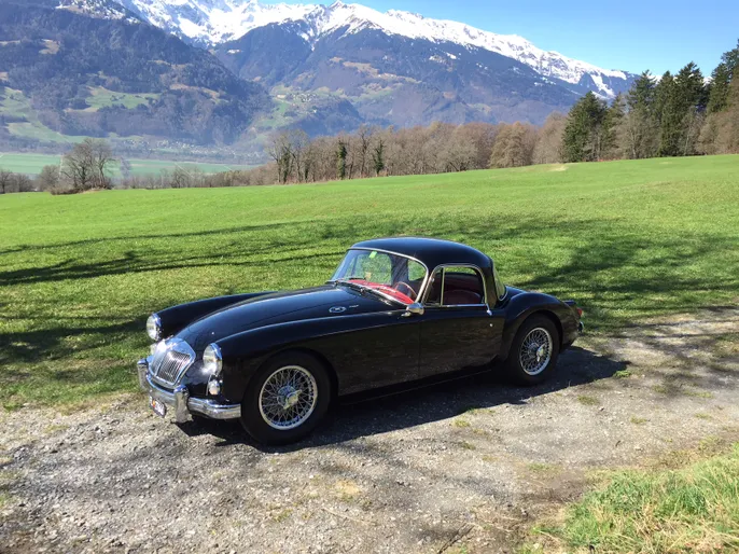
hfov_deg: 61.7
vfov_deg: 48.2
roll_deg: -2.6
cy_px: 277
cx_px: 370
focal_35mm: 29
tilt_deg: -12.7
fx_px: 619
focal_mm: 4.15
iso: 32
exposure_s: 1/898
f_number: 2.2
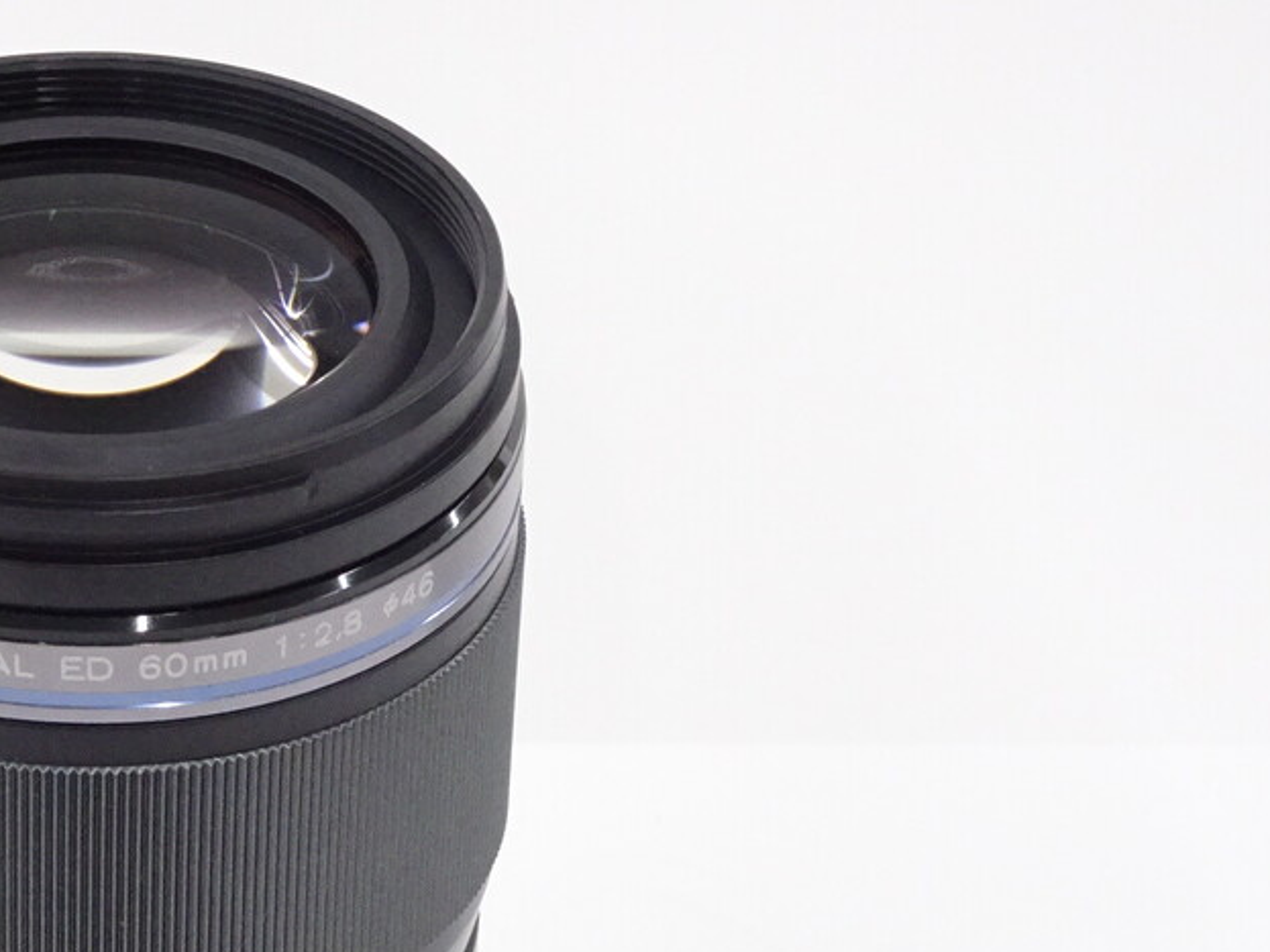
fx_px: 4805
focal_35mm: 131
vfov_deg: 11.3
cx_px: 143
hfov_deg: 14.9
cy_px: 771
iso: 640
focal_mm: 11.66
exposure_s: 1/80
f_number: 4.5
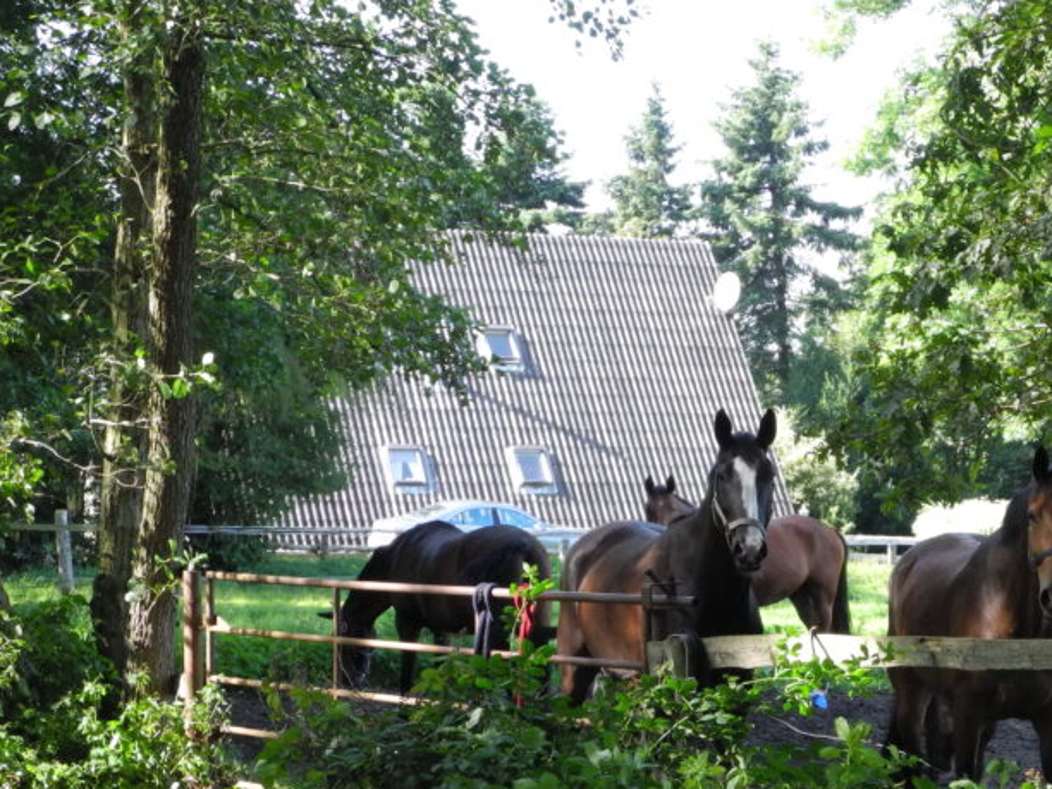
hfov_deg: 21.1
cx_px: 810
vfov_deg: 15.9
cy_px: 657
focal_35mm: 92
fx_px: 2796
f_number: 3.5
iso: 360
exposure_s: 1/320
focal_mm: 11.8
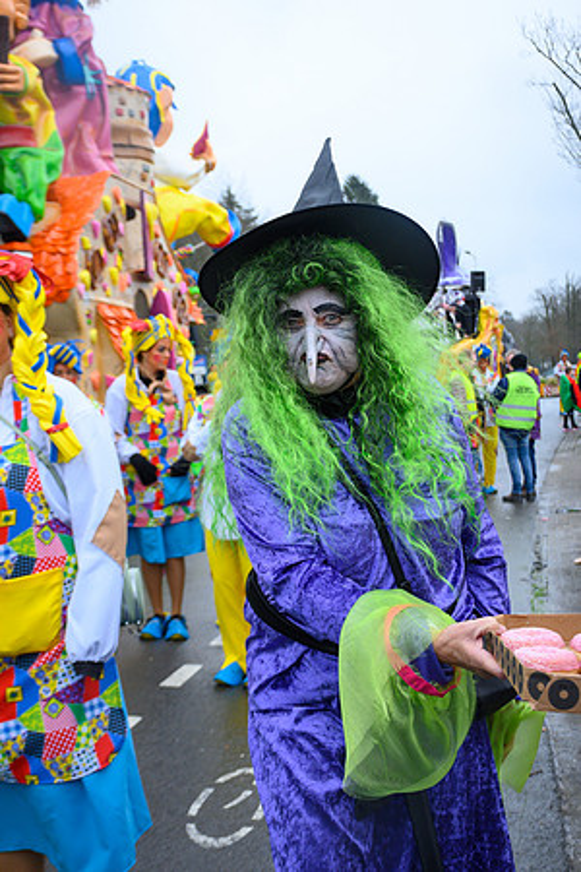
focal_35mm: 51
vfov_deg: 38.9
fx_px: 1235
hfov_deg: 26.5
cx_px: 290
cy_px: 436
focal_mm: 34
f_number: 6.3
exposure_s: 1/800
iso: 400
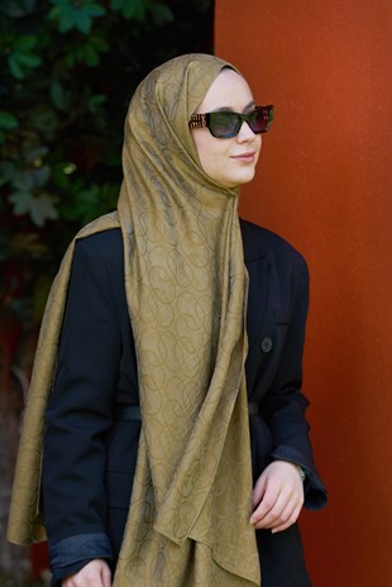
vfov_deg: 16.4
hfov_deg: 11.0
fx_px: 2038
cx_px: 196
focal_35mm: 125
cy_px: 294
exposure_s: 1/250
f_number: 4
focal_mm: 125
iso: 200
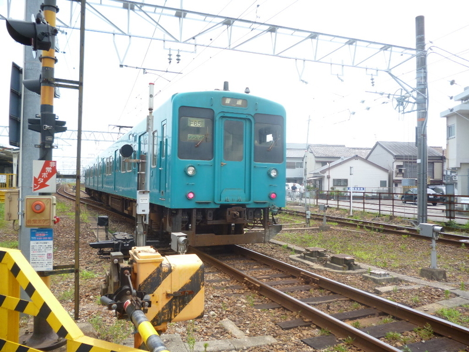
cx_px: 234
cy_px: 176
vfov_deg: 49.7
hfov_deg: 63.4
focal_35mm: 28
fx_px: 379
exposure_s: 1/400
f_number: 3.1
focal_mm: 5
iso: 100
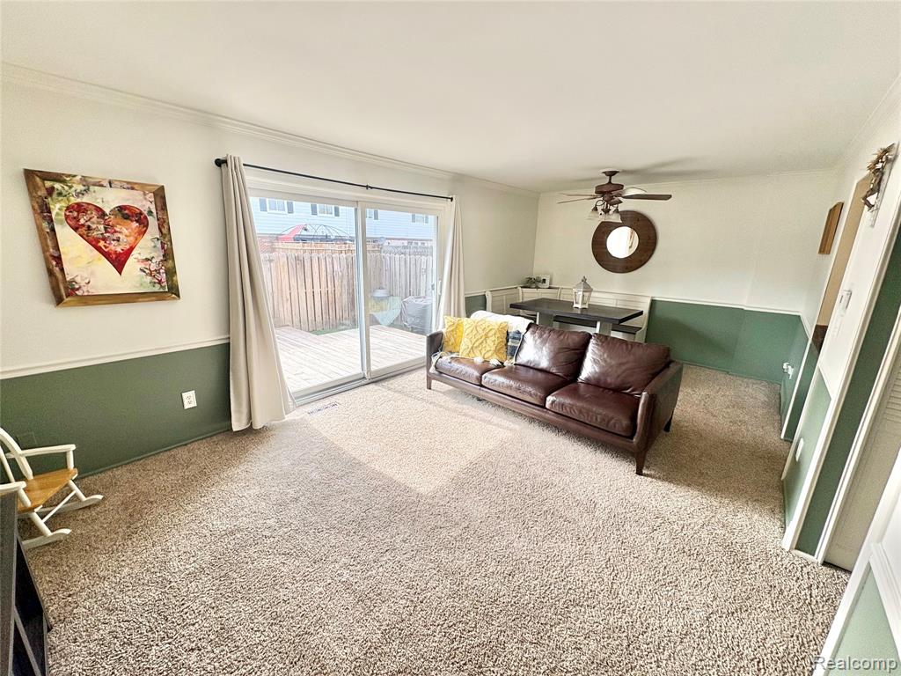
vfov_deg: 85.7
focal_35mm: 14
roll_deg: -1.0
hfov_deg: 102.1
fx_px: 364
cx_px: 450
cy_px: 338
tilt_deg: -14.0
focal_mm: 2.22
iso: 50
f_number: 2.2
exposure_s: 1/184
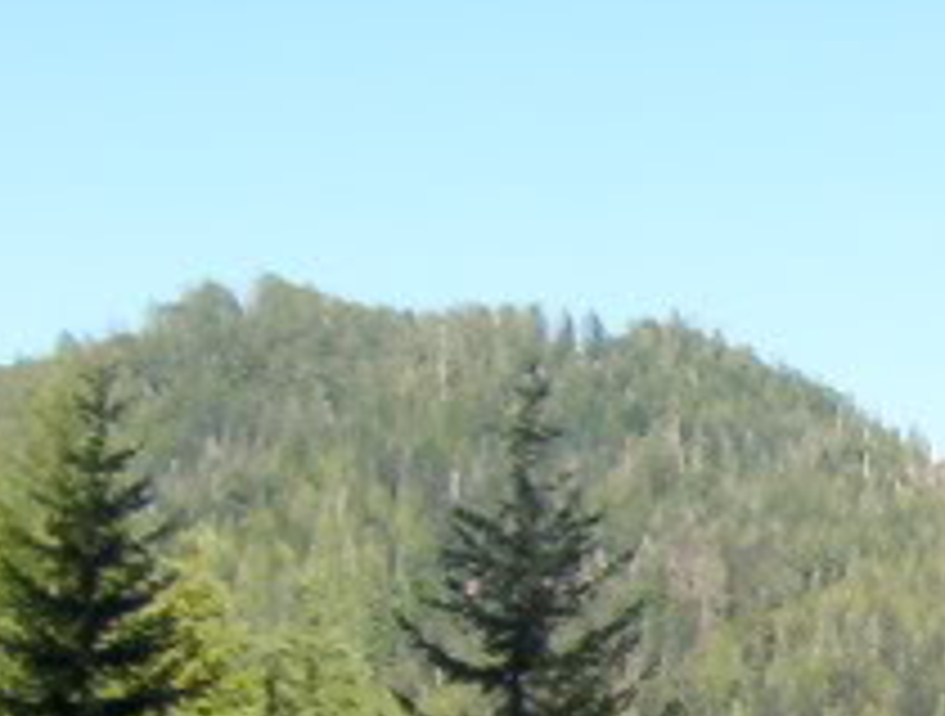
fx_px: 3753
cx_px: 1760
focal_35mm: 137
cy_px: 860
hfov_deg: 12.9
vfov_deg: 10.7
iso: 100
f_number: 2.76
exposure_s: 1/937
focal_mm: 5.54
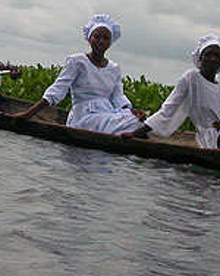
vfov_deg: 12.8
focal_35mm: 150
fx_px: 1223
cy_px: 73
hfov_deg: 10.3
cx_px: 54
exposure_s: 1/1522
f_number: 3.5
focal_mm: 9.7
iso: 100
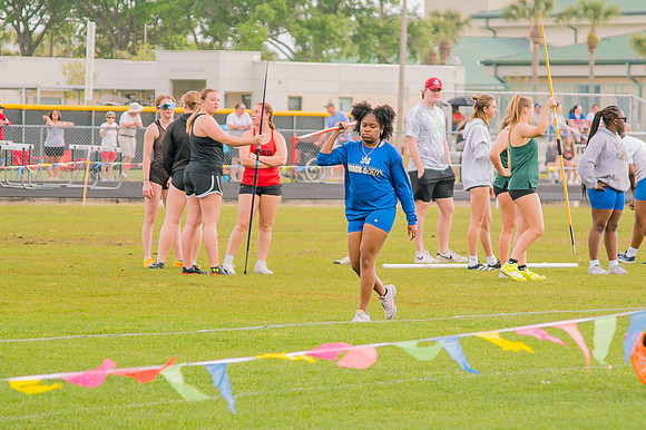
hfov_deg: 8.1
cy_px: 227
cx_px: 366
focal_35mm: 255
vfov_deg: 5.4
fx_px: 4568
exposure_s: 1/200
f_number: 4
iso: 200
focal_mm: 120
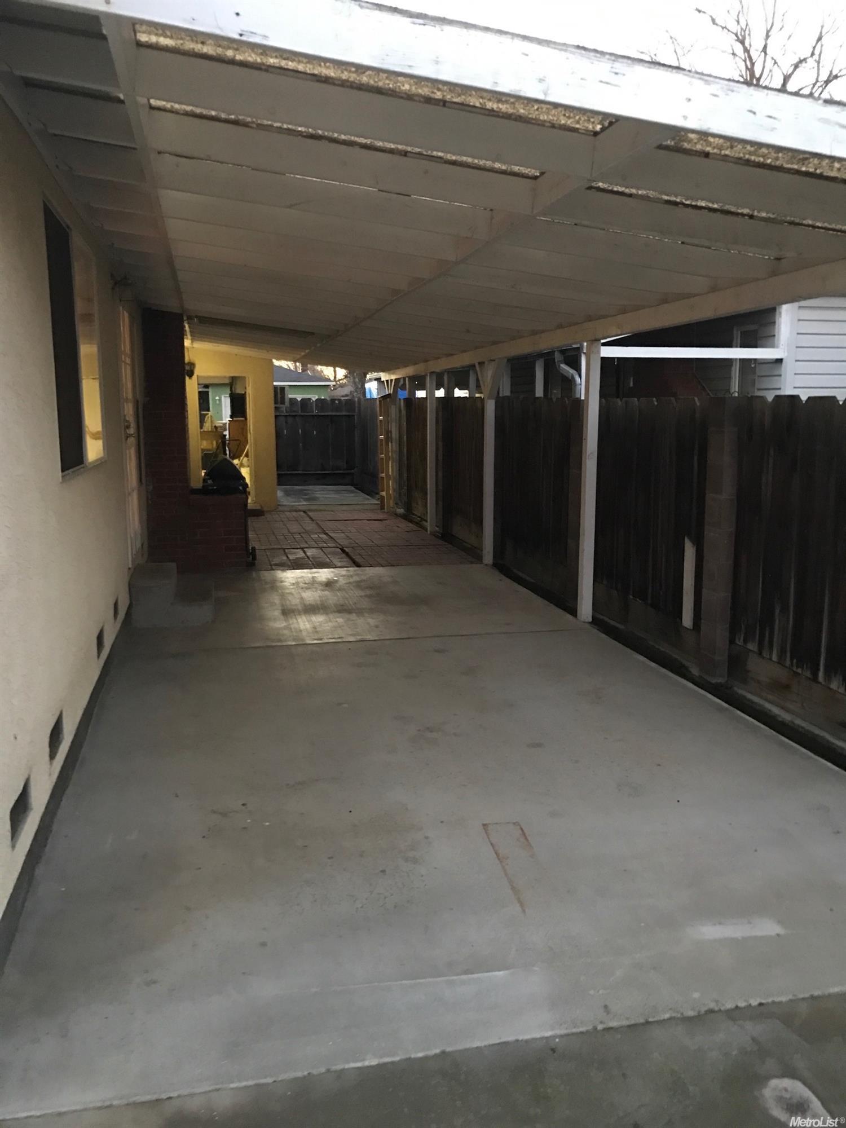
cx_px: 423
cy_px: 564
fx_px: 912
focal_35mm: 28
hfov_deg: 49.7
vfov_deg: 63.4
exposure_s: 1/4
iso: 100
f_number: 1.8
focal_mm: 3.99
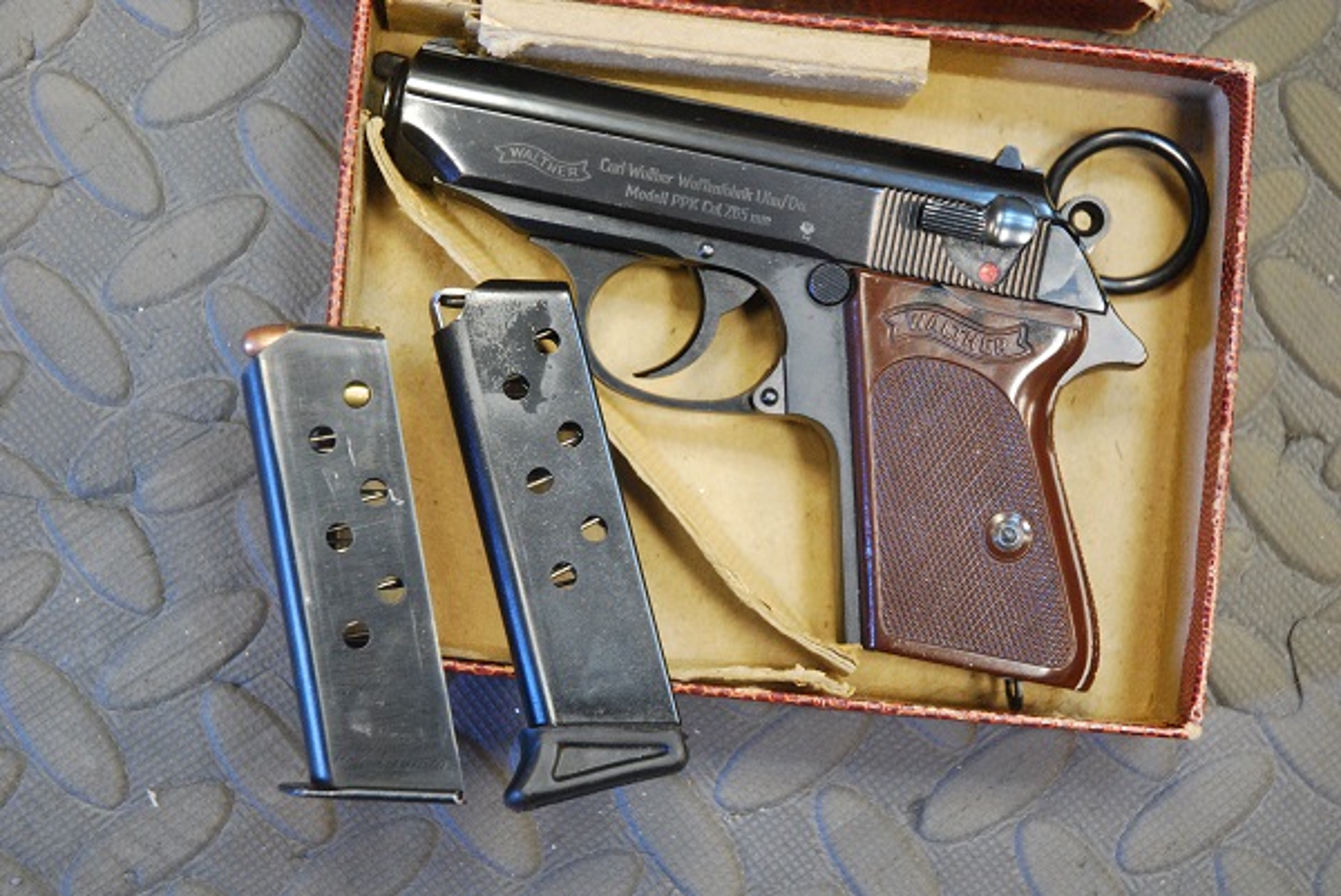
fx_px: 3075
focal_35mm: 82
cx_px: 670
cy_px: 448
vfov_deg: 16.6
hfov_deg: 24.6
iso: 1400
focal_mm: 55
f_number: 4.5
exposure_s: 1/30
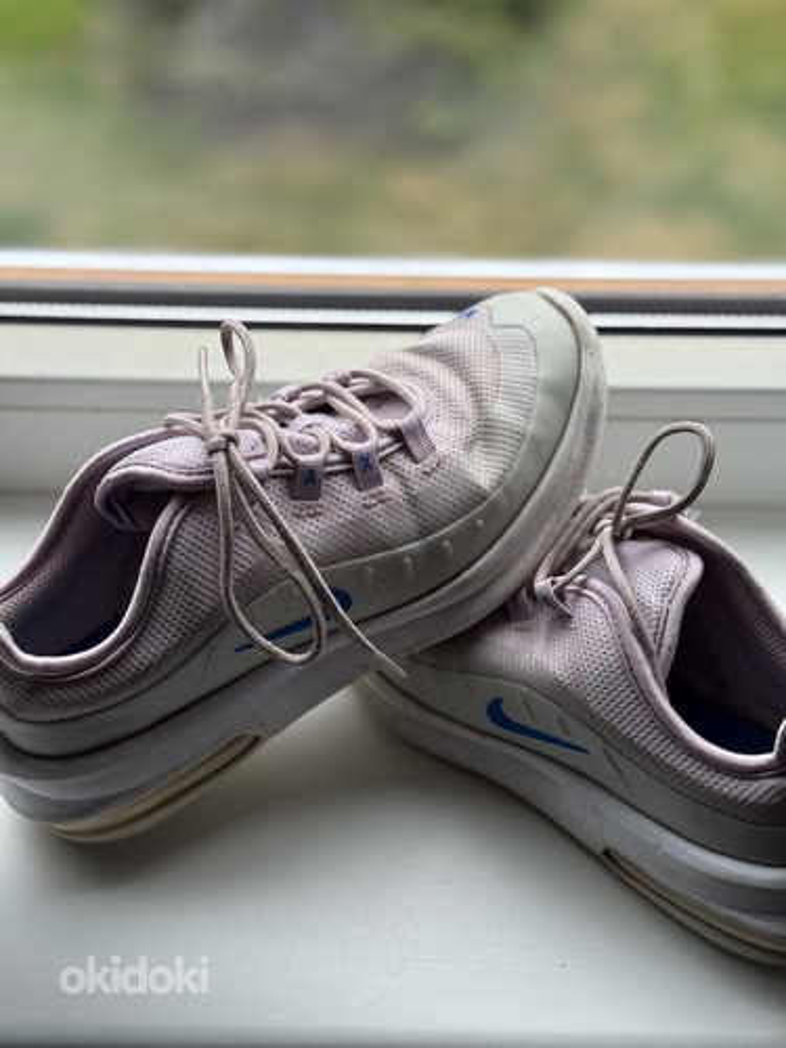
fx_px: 1453
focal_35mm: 48
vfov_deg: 39.7
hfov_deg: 30.3
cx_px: 393
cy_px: 524
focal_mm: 6.76
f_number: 1.78
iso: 100
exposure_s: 1/67
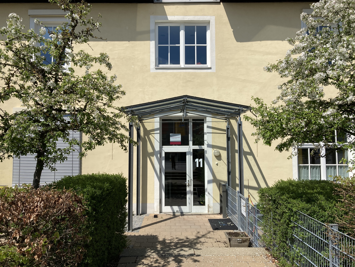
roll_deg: -0.1
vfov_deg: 49.7
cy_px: 134
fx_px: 287
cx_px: 178
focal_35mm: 28
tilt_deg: +4.2
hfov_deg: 63.4
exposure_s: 1/3436
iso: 20
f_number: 1.8
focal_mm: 3.99
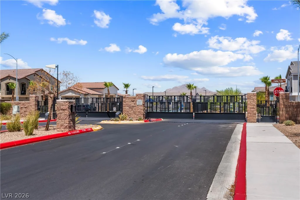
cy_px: 100
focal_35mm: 36
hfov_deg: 53.1
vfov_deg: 36.8
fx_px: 300
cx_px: 150
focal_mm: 24
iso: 400
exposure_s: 1/5000
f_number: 9
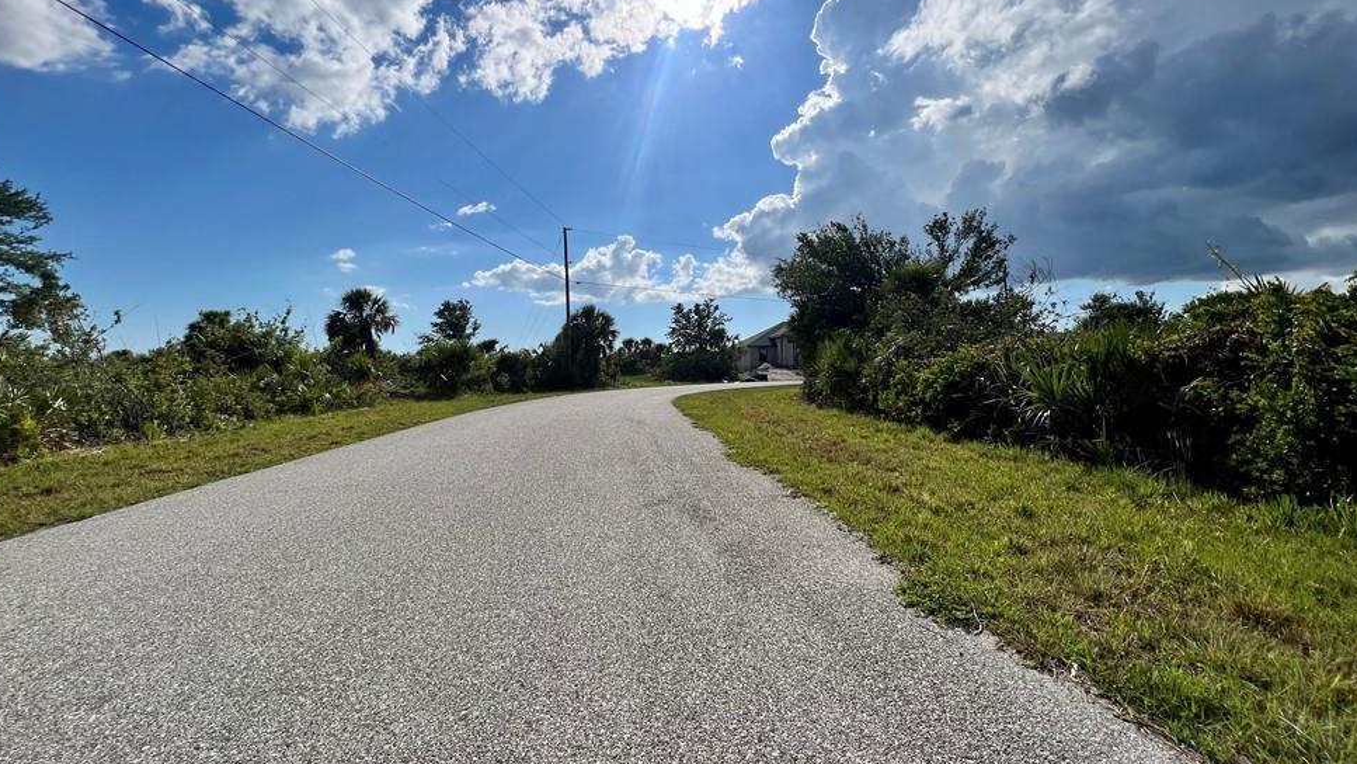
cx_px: 700
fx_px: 540
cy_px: 337
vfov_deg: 70.3
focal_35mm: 15
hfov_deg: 103.0
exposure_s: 1/5236
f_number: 1.8
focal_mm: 1.57
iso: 32
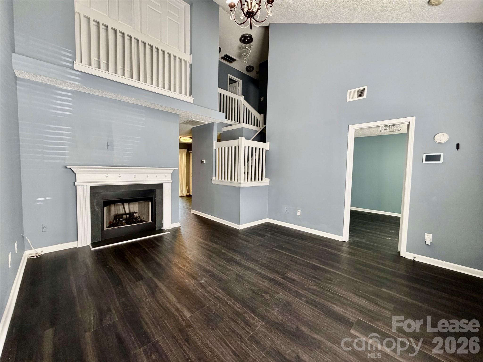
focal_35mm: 14
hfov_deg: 102.1
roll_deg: -0.3
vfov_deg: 85.7
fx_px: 195
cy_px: 181
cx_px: 242
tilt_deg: -3.8
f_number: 2.2
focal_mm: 2.22
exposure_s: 1/120
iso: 250
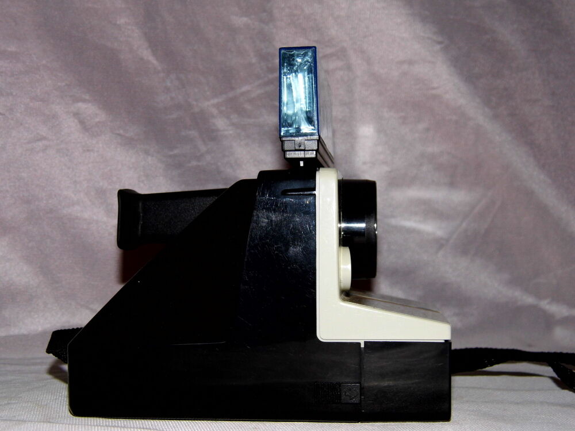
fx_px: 963
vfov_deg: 25.2
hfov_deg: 33.2
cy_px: 216
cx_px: 288
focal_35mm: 58
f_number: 3.9
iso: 100
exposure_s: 1/60
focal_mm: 10.4
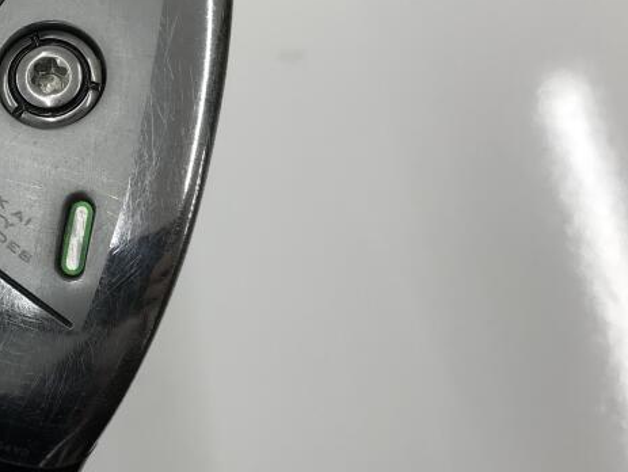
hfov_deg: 30.8
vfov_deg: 25.2
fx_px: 1053
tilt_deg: -65.8
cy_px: 179
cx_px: -1
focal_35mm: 58
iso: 40
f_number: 1.8
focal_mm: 3.99
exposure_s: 1/120
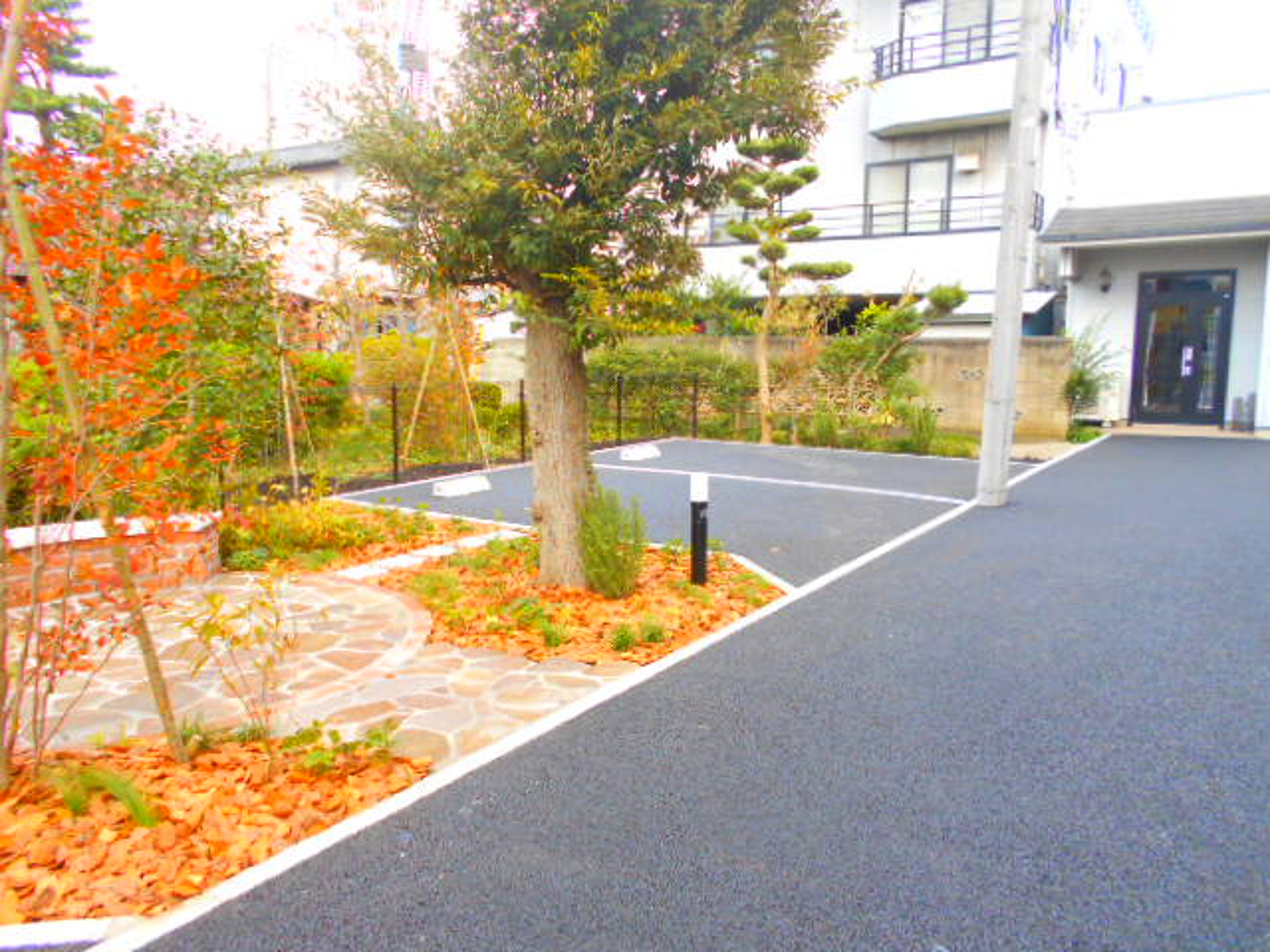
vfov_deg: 53.1
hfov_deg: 67.3
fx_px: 954
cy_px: 476
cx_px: 635
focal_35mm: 26
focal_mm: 4.6
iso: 220
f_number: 3.2
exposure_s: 1/250
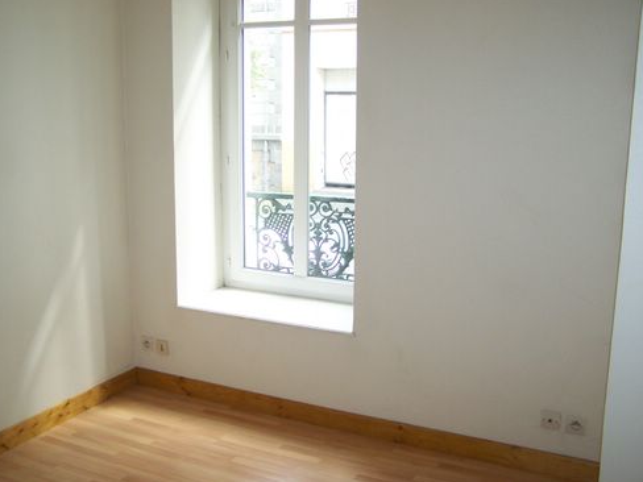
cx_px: 322
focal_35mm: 39
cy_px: 241
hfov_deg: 47.9
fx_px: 724
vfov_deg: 36.8
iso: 160
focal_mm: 6.3
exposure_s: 1/100
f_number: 2.8
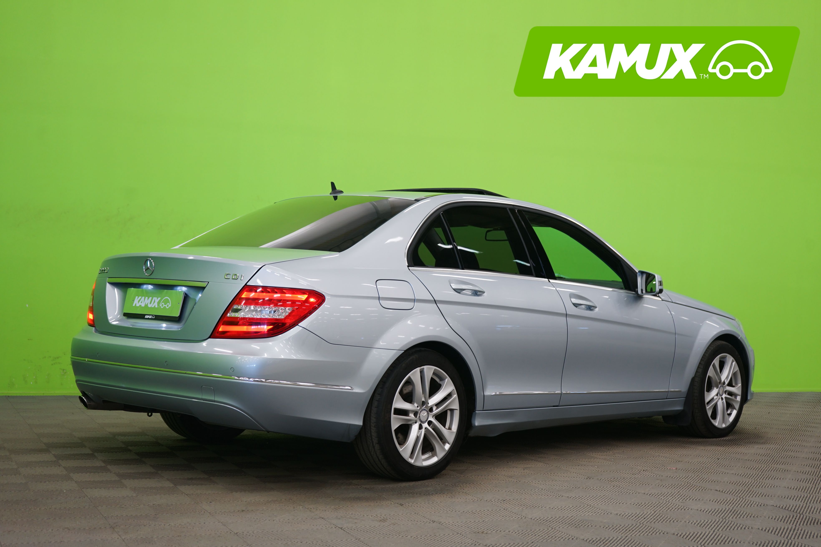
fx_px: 1163
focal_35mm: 51
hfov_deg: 38.9
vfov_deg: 26.5
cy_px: 274
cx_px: 410
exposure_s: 1/10
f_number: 4.5
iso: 400
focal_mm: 51
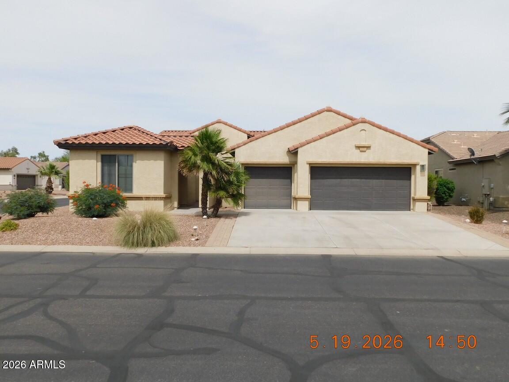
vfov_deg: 54.9
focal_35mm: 25
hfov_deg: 69.4
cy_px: 191
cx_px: 254
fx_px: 368
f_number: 6.2
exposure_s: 1/640
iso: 125
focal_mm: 4.5
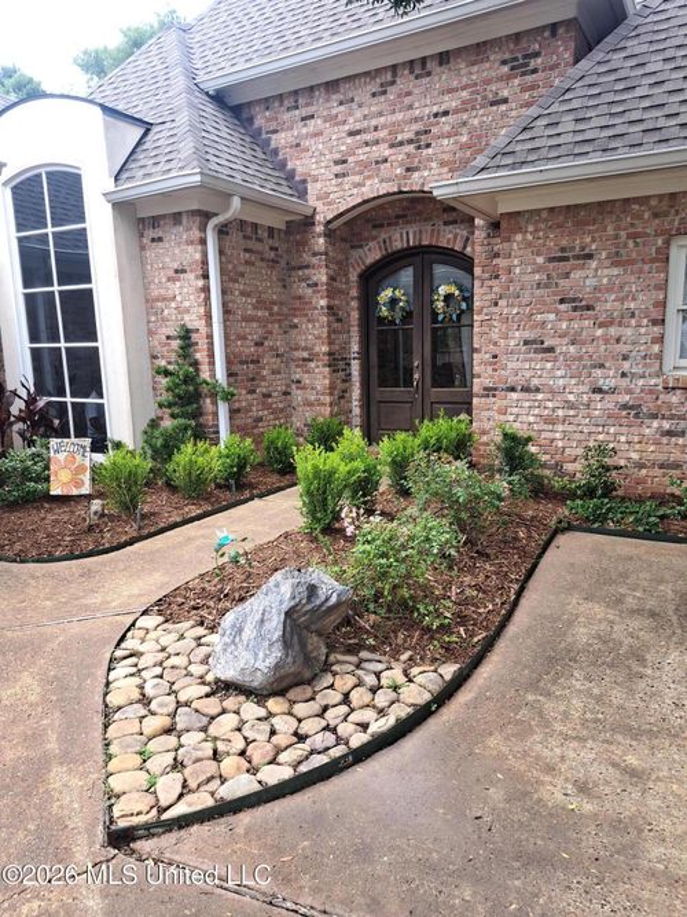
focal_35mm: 24
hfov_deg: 56.8
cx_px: 344
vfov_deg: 71.6
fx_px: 635
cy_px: 458
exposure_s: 1/280
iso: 50
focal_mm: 5.23
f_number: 1.8
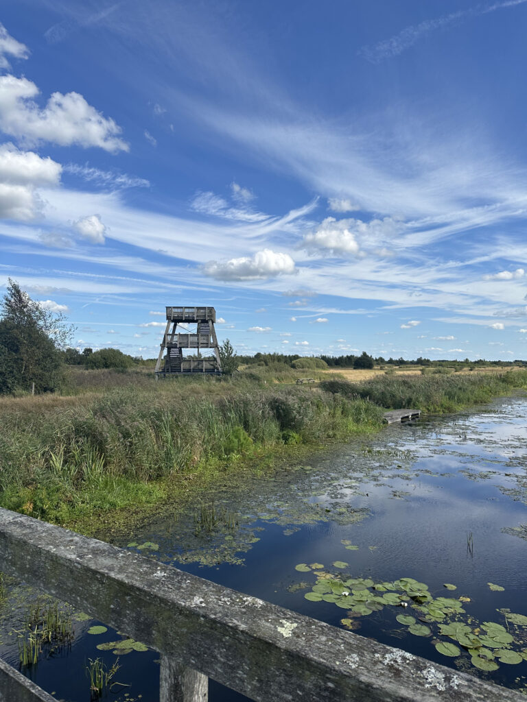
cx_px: 264
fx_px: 487
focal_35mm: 24
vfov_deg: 71.6
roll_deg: +1.0
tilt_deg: +0.2
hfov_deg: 56.8
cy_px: 351
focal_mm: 6.86
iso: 80
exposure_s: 1/5525
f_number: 1.78
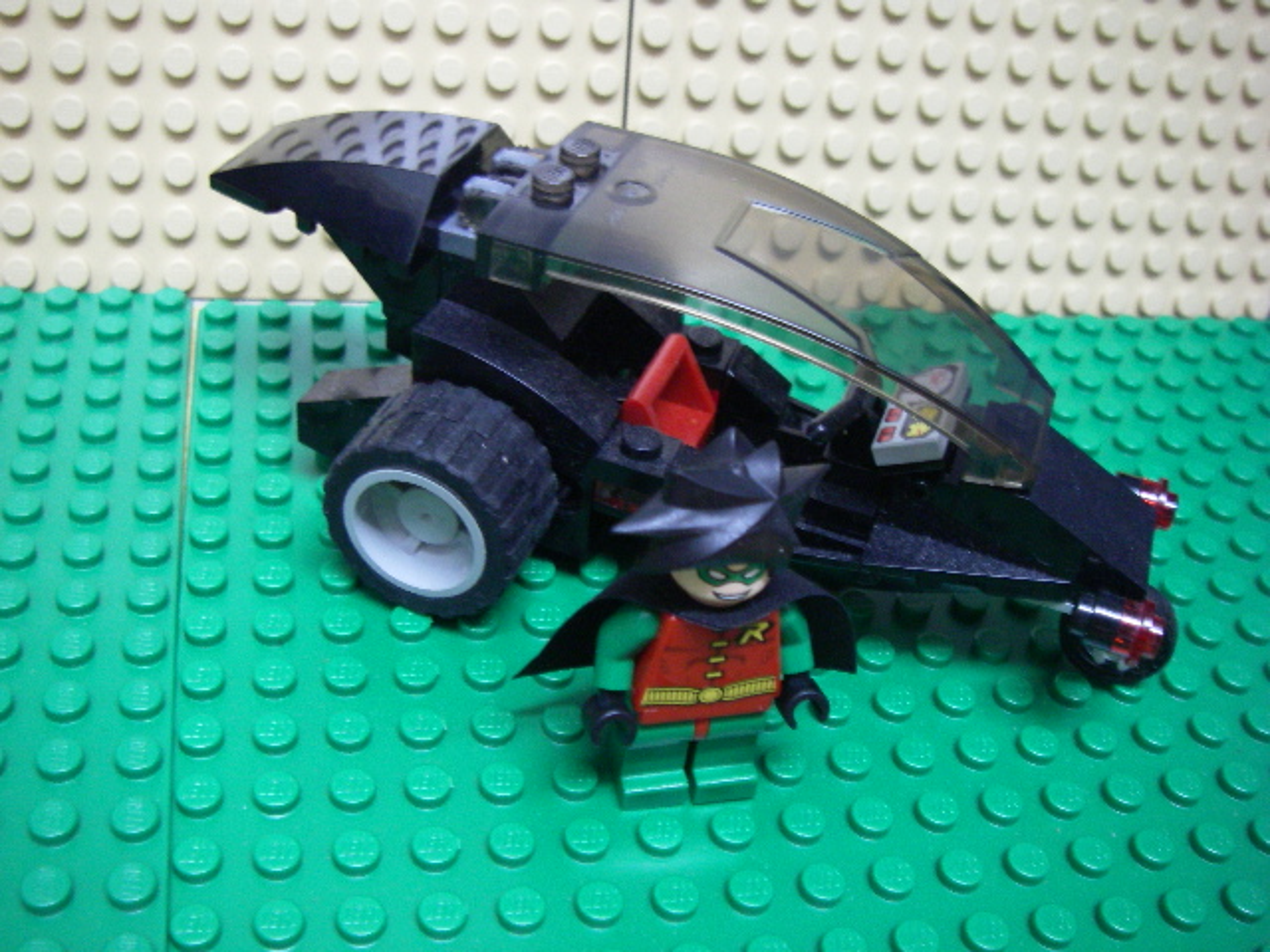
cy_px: 476
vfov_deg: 37.7
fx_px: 1394
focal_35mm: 38
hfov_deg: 49.0
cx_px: 635
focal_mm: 6.3
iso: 250
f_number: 3.3
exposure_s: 1/4
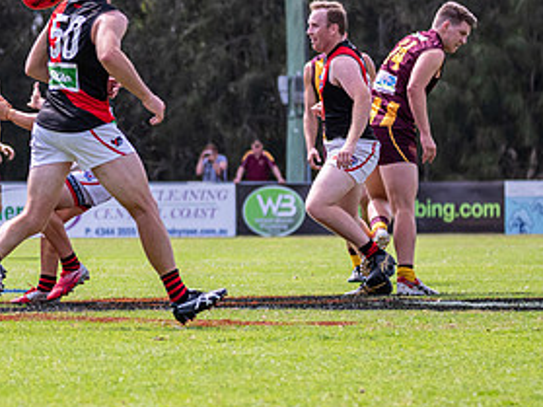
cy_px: 192
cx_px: 5
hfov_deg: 4.1
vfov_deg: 3.0
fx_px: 7652
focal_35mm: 488
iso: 800
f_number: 6.3
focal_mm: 190
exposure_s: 1/2500
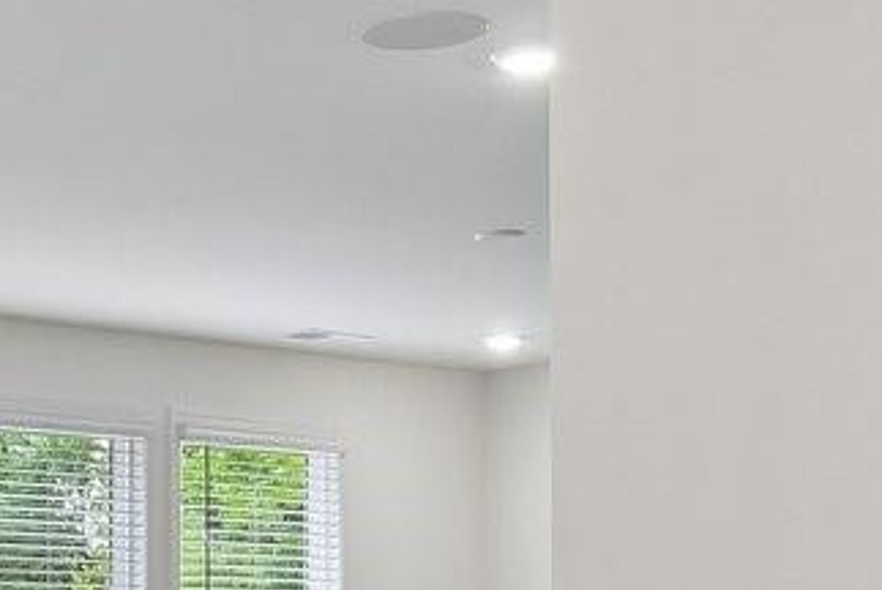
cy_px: 706
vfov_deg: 14.0
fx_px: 2330
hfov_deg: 20.3
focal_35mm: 95
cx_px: -137
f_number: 11
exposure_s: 1/10
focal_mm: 15
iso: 200
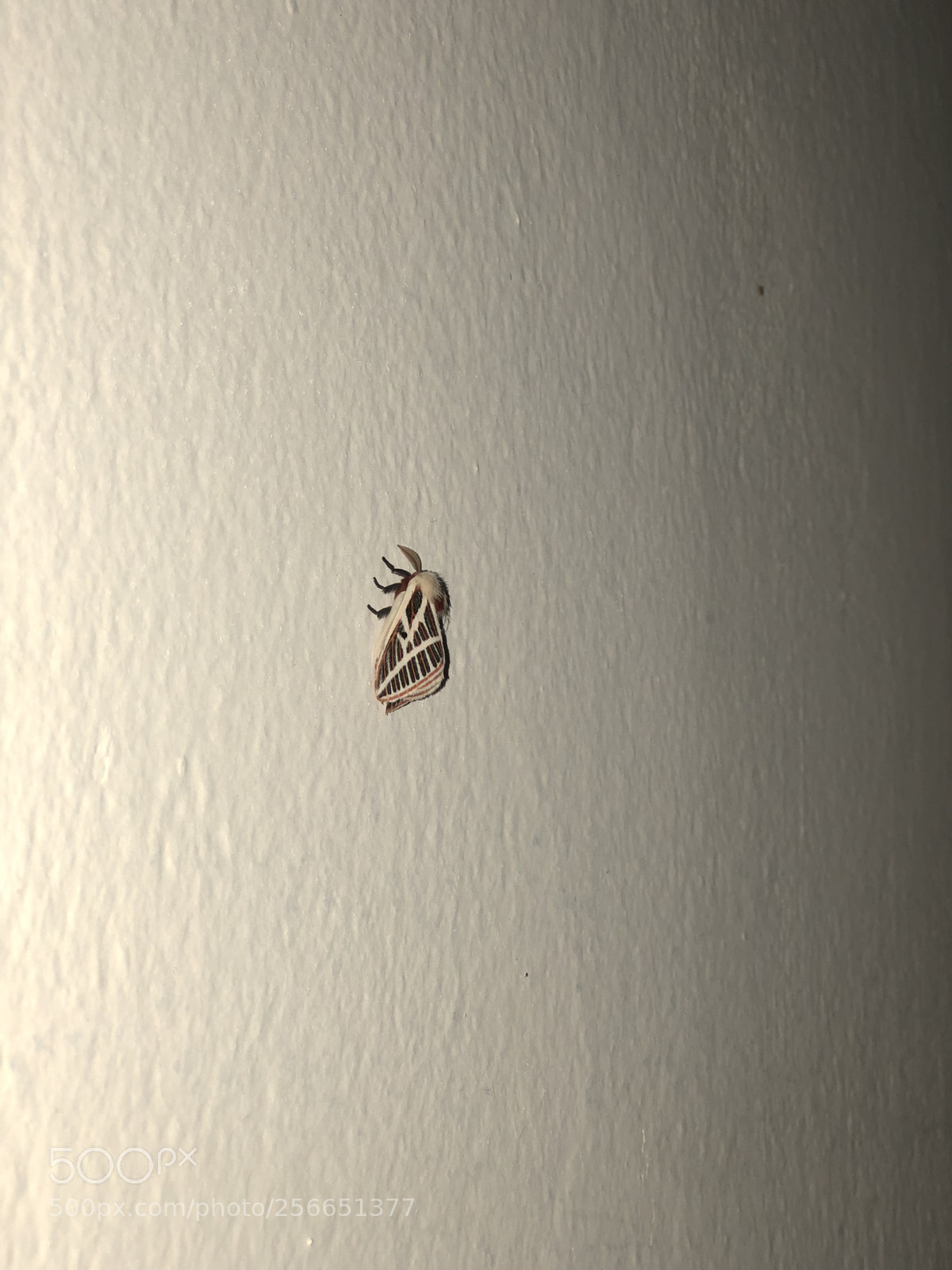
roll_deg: -2.6
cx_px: 476
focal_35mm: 57
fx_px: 2090
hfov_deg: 25.7
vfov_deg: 33.8
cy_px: 635
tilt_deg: +13.1
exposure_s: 1/57
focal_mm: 6.6
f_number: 2.8
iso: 32
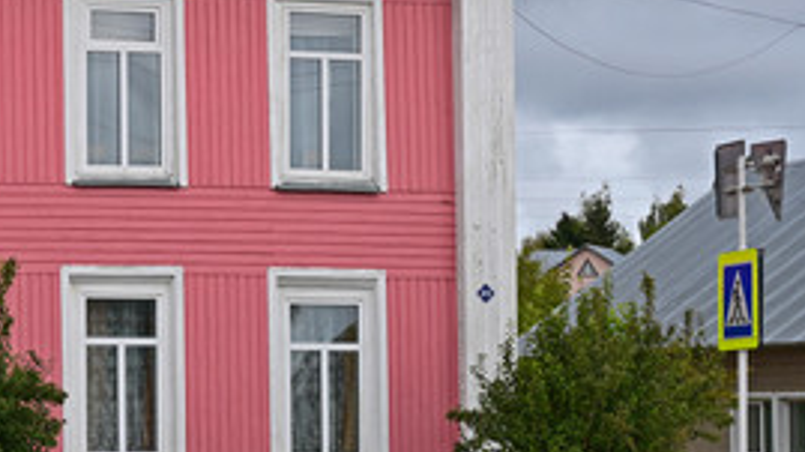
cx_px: -45
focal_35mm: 132
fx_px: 2816
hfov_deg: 15.9
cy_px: 142
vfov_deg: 9.2
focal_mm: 53
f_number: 5.6
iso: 100
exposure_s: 1/500
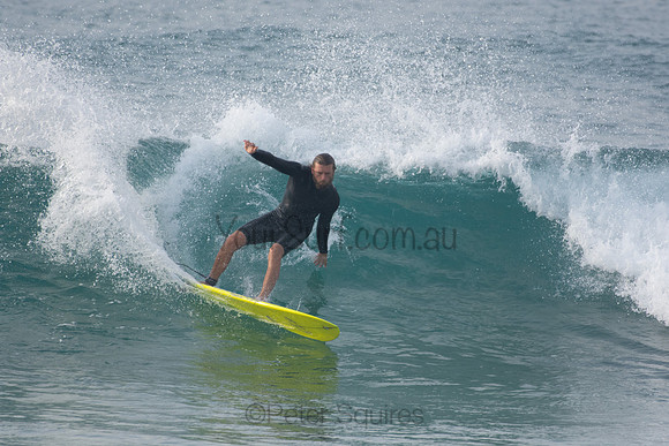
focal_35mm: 750
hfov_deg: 2.7
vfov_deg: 1.8
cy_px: 223
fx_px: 13940
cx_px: 334
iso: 640
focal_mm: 500
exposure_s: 1/2000
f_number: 5.6
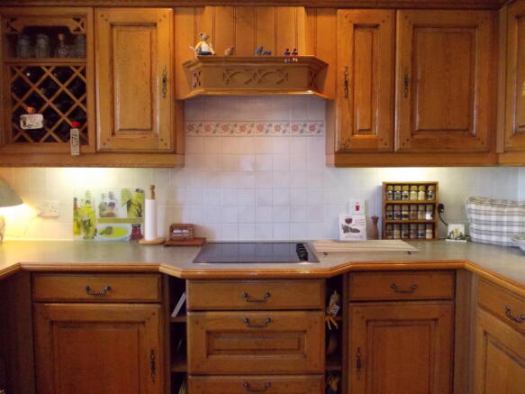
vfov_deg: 49.7
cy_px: 197
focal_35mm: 28
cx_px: 262
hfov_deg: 63.5
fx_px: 425
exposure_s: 1/60
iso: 400
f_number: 2.7
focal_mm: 4
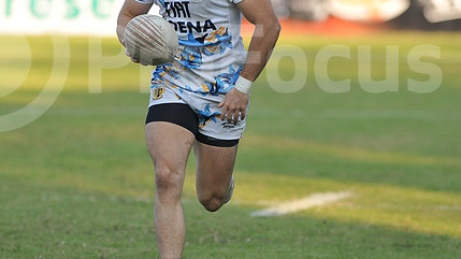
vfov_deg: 1.9
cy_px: 56
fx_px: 7772
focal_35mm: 636
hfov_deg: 3.4
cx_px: 175
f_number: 3.2
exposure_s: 1/800
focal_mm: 300
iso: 320
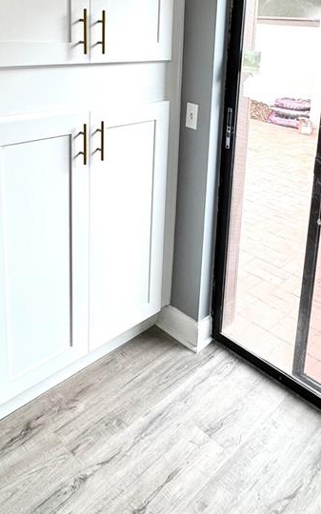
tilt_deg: -11.5
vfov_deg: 54.8
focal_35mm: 33
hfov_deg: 38.0
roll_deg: -2.6
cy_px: 116
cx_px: 203
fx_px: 462
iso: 40
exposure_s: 1/233
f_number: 2.2
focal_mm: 2.22
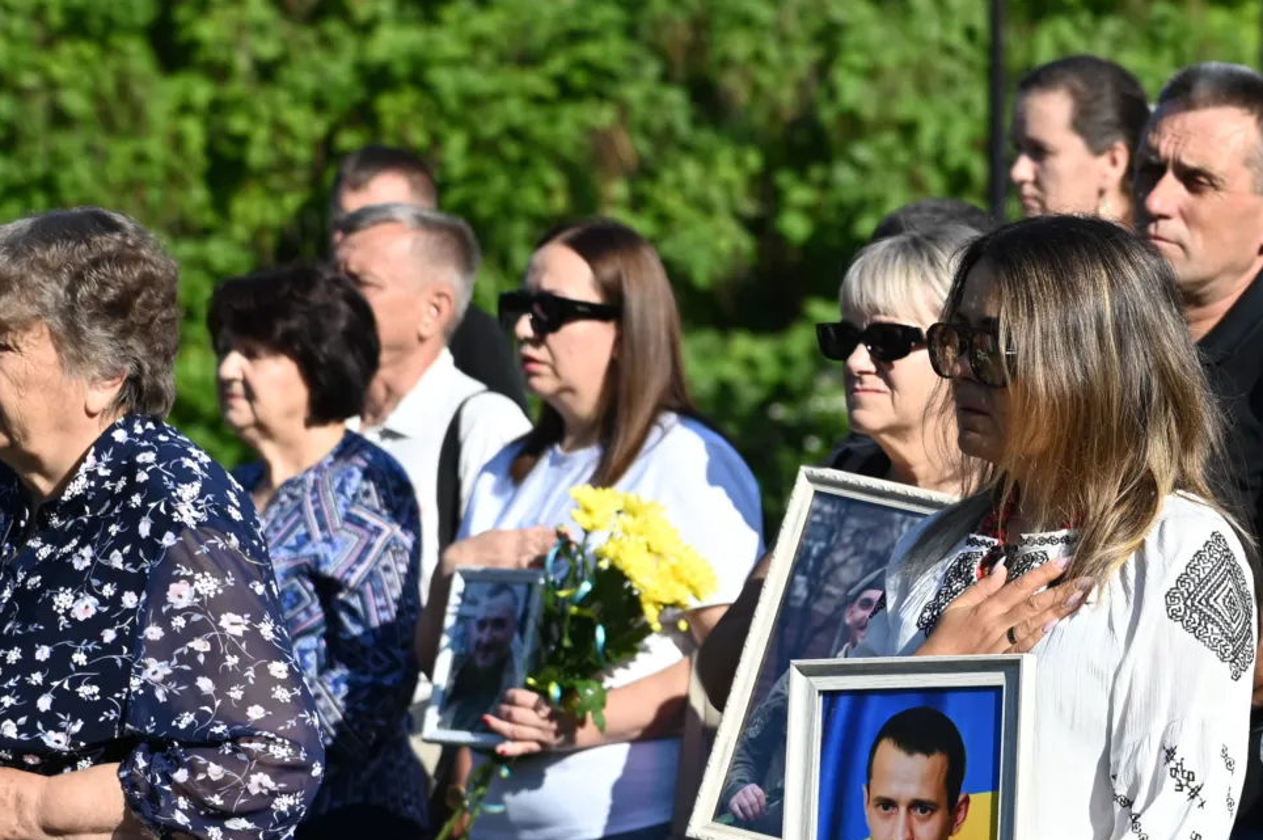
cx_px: 1084
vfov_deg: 5.4
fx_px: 8938
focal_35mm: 255
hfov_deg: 8.1
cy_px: 670
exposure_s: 1/500
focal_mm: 120
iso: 140
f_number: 5.6
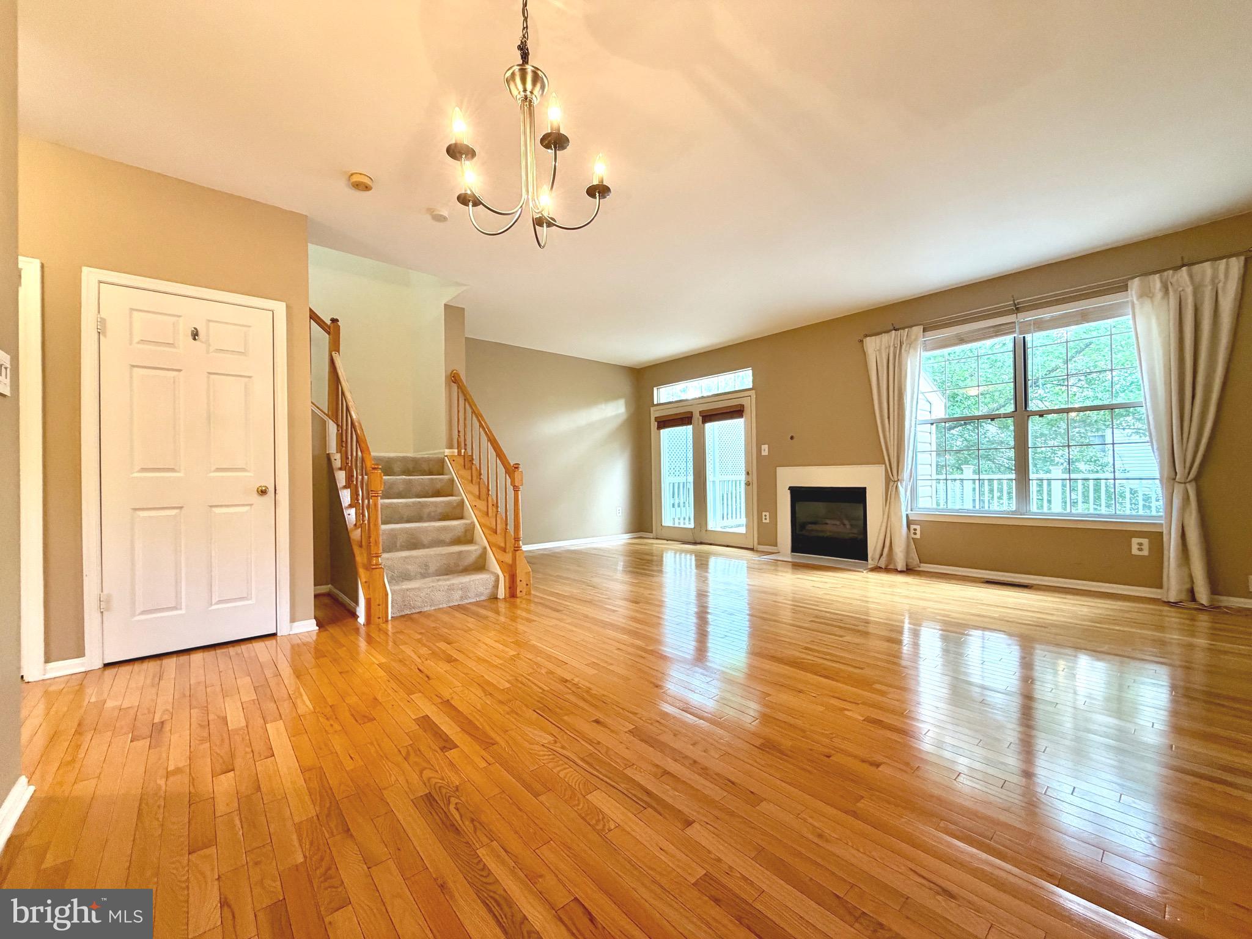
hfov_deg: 102.1
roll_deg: +0.6
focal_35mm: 14
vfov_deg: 85.7
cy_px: 470
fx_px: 506
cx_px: 626
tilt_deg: +1.1
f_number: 2.2
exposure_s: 1/60
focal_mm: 2.22
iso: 200
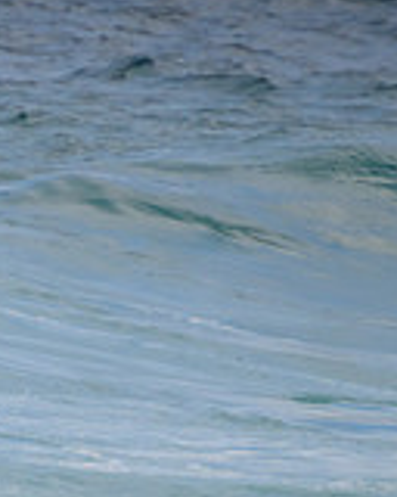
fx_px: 27435
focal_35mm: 1868
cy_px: 359
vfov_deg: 1.0
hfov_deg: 0.8
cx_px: -95
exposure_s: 1/2000
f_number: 5.6
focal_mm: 400
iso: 280
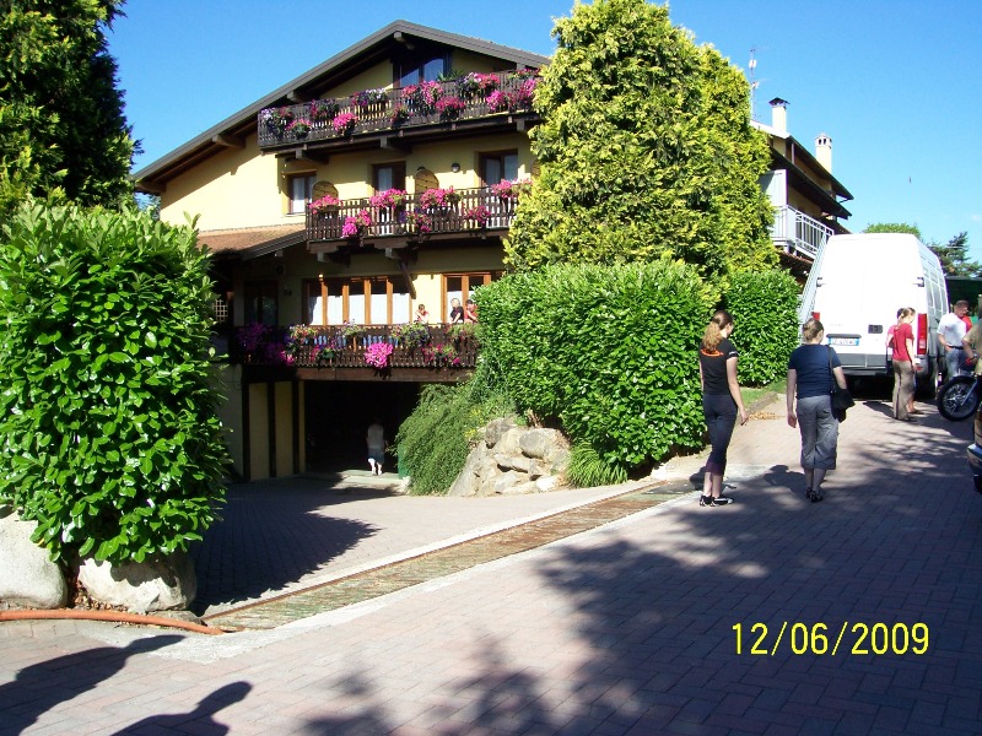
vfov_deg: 41.8
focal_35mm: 34
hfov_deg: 54.0
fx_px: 965
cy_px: 368
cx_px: 491
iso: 80
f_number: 5.1
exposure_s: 1/250
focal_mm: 5.6
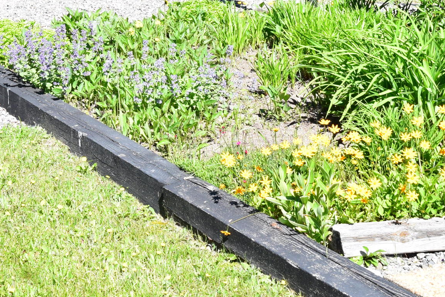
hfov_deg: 19.3
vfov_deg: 13.1
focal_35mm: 102
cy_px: -54
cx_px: -34
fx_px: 1261
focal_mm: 26
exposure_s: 1/400
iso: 400
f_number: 11
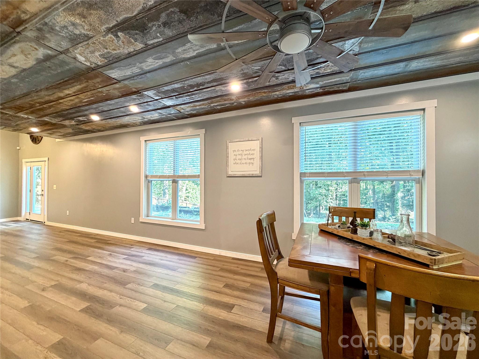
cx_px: 240
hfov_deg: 102.1
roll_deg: +0.2
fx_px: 194
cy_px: 180
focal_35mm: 14
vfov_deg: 85.7
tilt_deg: +0.2
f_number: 2.2
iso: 250
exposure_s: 1/60
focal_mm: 2.22
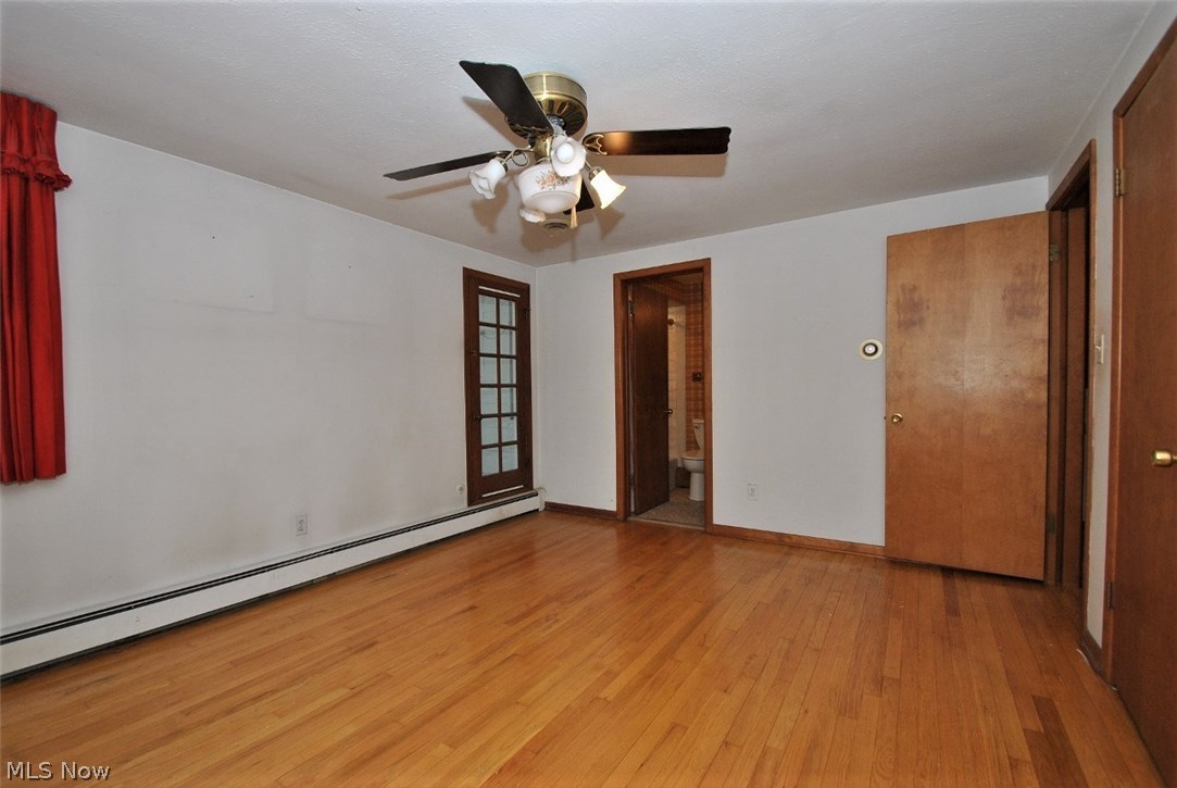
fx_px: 491
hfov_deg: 100.3
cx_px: 588
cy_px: 394
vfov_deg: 77.5
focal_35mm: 15
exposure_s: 1/60
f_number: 11
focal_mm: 10
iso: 400
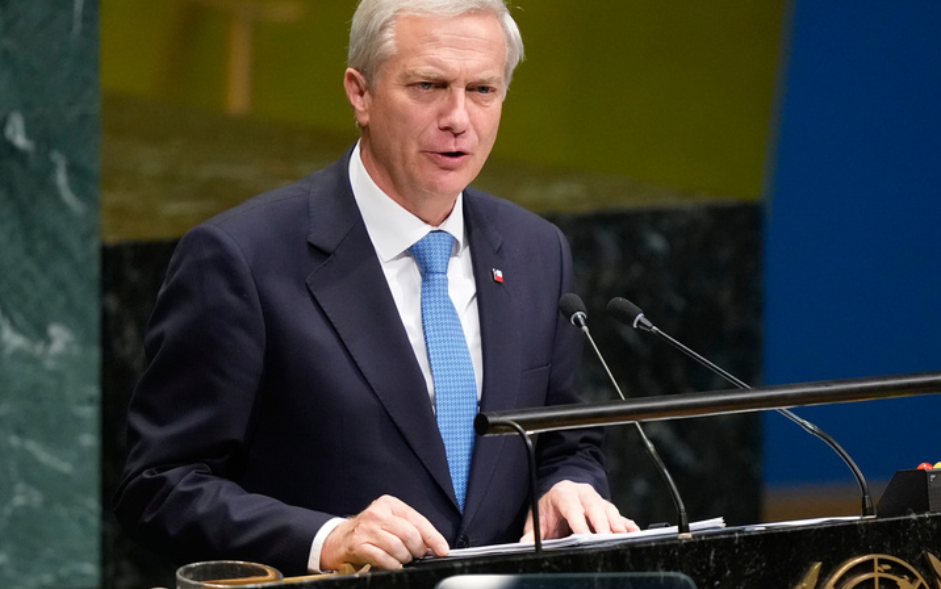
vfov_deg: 1.5
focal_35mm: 874
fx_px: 22421
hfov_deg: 2.4
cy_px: 384
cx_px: 574
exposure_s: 1/320
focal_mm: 400
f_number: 2.8
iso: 3200
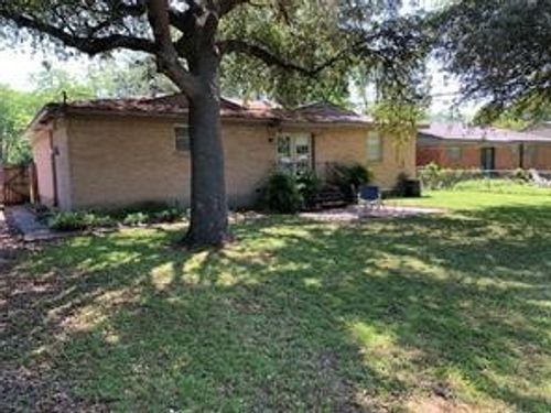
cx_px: 276
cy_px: 206
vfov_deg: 53.1
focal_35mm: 26
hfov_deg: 67.3
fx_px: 414
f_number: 1.8
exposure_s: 1/134
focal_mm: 4.25
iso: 25
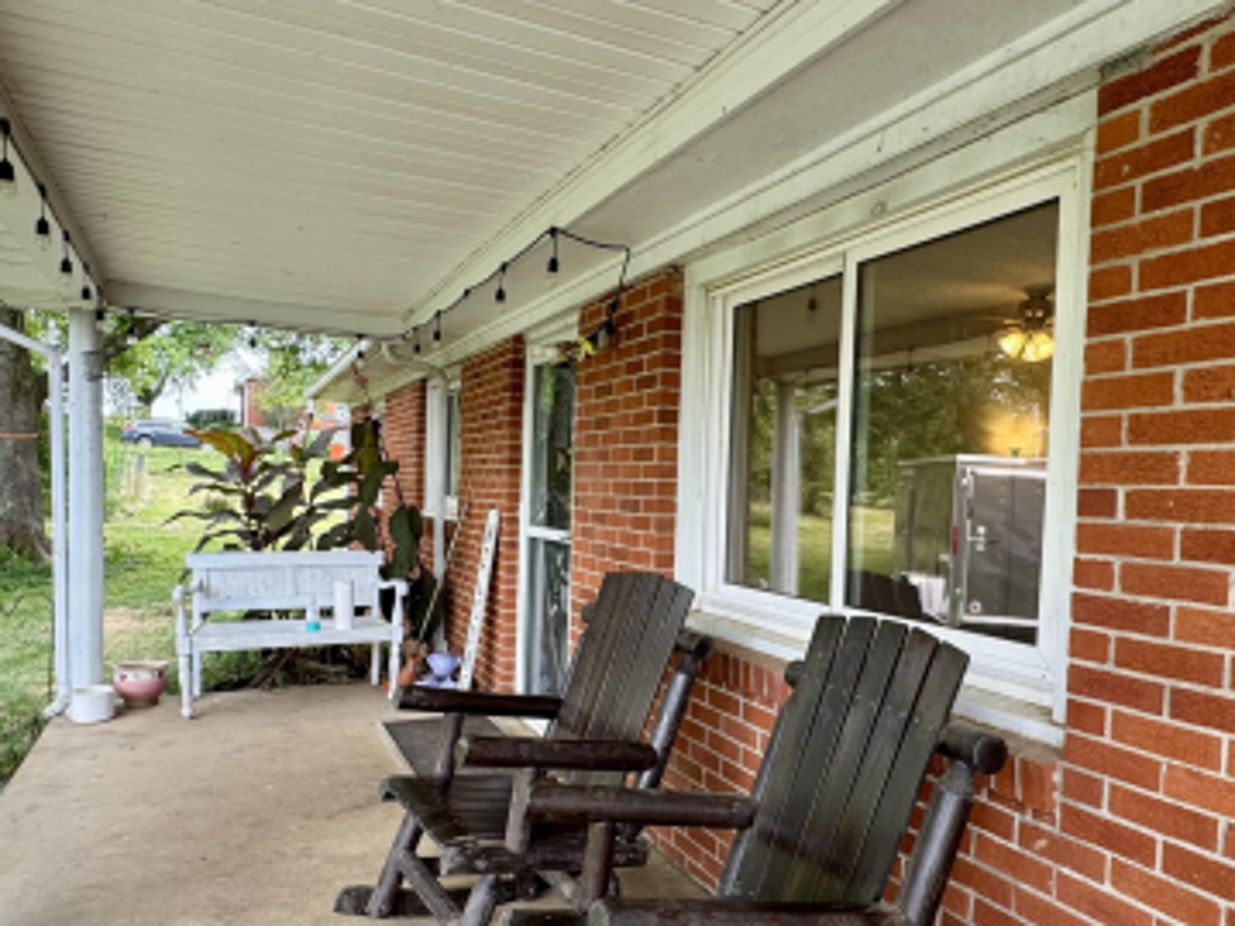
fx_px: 927
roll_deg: -1.5
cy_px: 537
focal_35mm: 26
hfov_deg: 67.1
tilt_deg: -3.2
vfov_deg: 52.8
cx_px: 693
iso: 40
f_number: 2.2
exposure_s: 1/99
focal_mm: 2.22
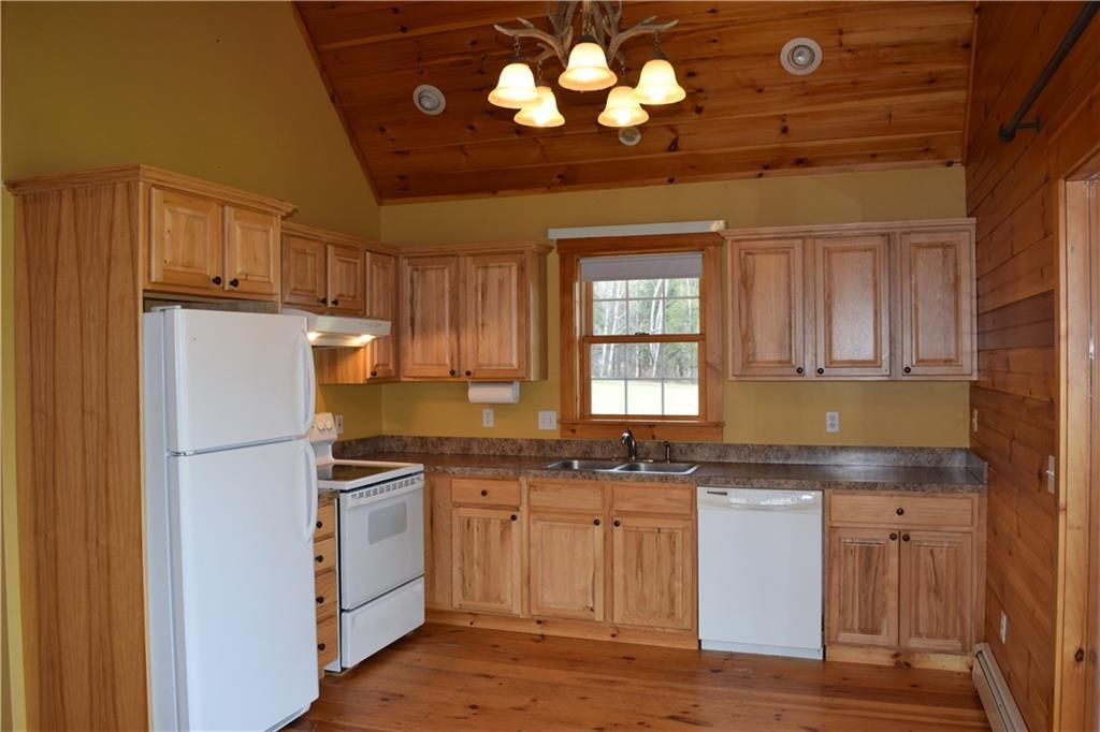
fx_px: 825
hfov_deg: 67.4
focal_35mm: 27
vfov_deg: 47.9
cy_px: 366
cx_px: 550
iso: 640
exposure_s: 1/125
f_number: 5.6
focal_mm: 18
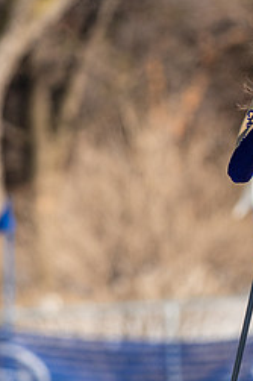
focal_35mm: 1042
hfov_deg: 1.3
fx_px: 10999
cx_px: 339
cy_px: 216
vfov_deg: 2.0
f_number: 6.3
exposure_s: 1/2000
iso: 400
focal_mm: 300
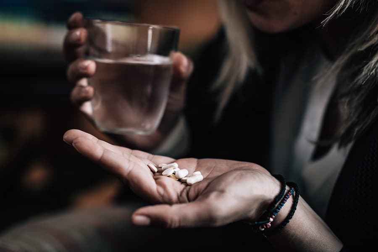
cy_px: 126
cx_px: 189
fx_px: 892
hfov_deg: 23.9
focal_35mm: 85
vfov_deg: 16.1
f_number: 2
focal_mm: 85
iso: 64
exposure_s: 1/200
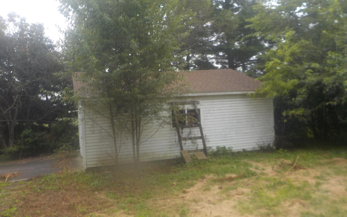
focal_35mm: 32
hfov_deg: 59.7
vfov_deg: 39.4
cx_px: 174
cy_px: 108
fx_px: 303
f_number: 3.3
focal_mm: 4.1
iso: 125
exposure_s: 1/125
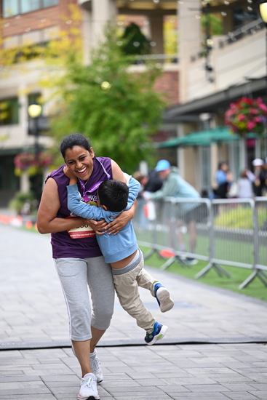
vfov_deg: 17.1
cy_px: 200
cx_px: 134
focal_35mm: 120
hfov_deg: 11.4
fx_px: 1334
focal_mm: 120
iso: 640
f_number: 2.8
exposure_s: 1/1600
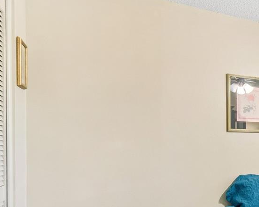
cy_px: 144
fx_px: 314
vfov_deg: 36.0
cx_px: 365
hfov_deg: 30.6
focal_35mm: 41
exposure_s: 1/4
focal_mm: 10
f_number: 7.1
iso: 100
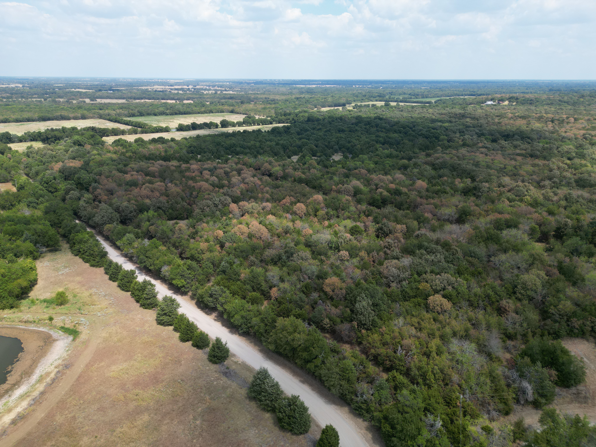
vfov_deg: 56.8
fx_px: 413
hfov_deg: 71.6
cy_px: 224
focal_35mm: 24
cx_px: 298
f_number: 1.7
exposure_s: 1/2500
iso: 150
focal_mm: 6.72
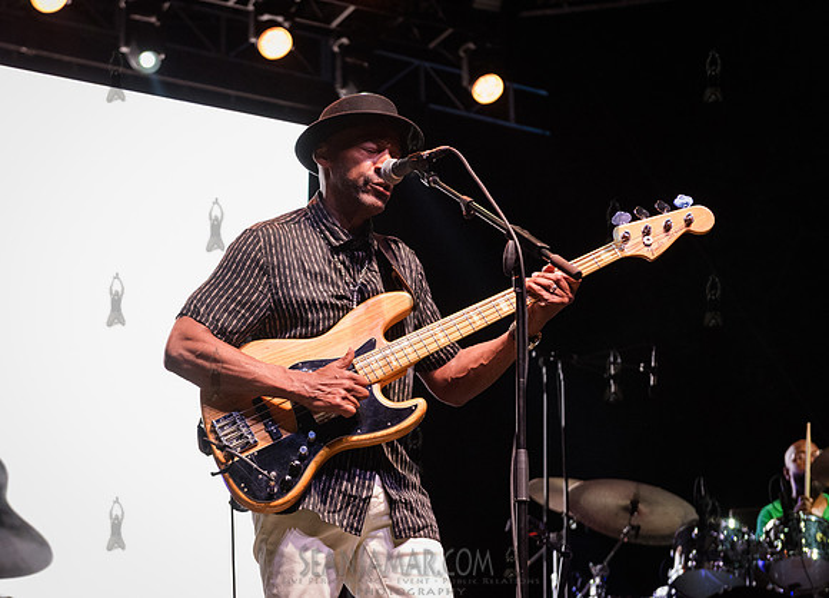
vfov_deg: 18.3
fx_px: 1853
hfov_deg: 25.2
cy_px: 318
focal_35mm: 78
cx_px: 352
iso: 4000
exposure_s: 1/500
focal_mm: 70
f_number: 4.5
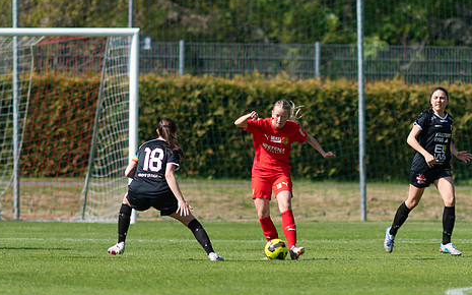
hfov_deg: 3.0
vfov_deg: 1.9
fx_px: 8973
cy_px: 165
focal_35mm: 698
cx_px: 294
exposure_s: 1/2000
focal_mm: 300
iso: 100
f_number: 3.2
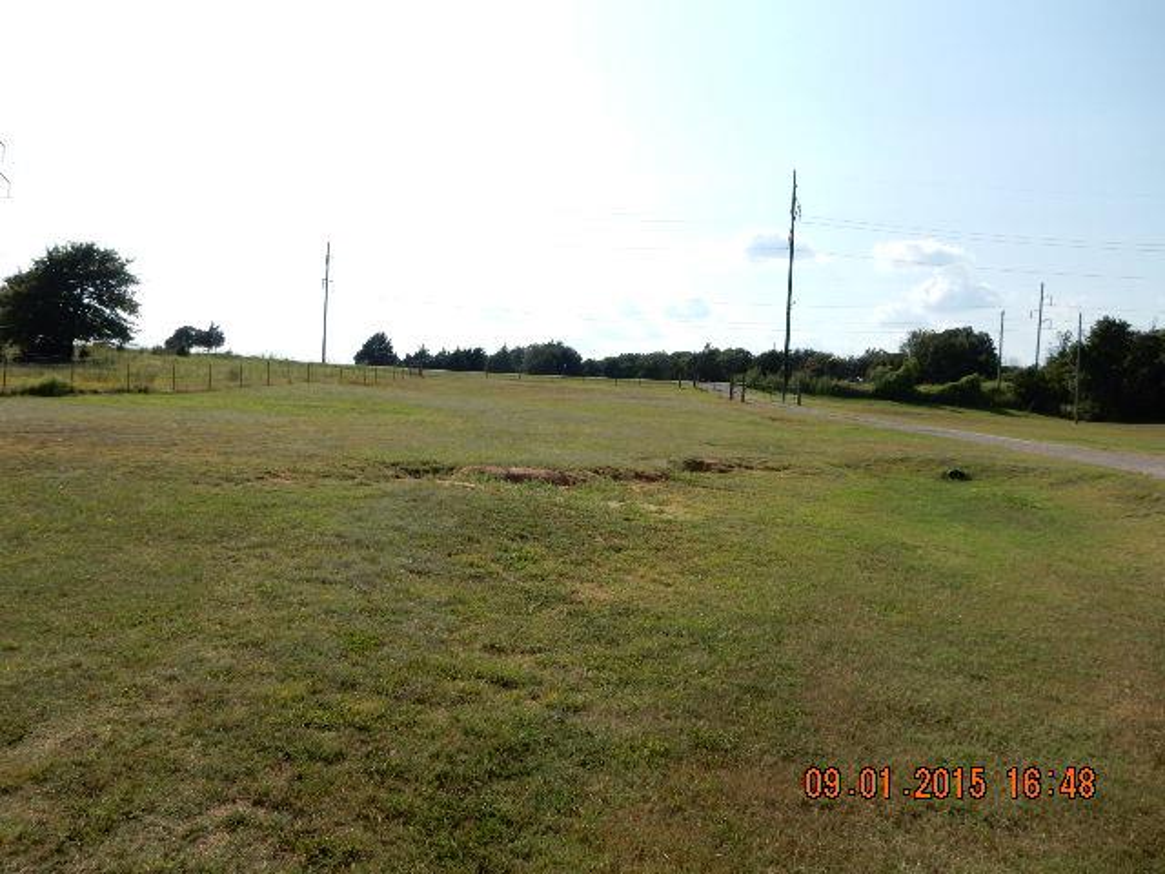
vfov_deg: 54.9
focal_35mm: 25
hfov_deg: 69.4
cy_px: 437
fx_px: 841
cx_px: 582
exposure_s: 1/1600
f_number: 3.7
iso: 125
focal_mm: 4.5
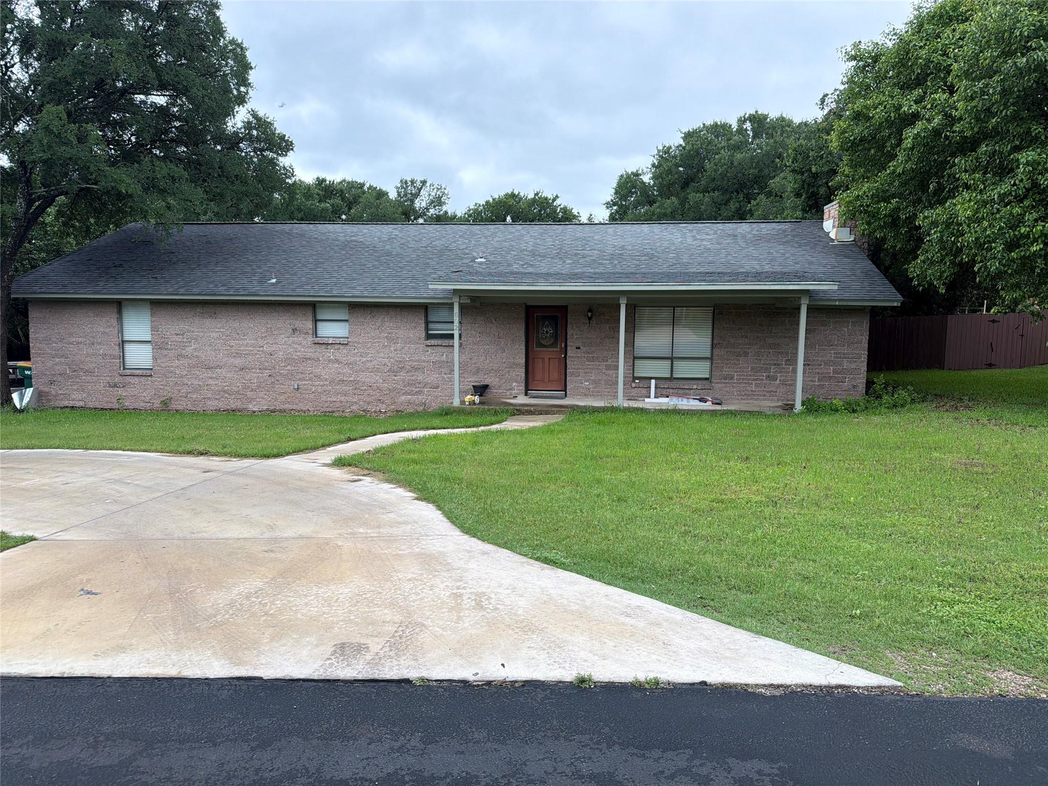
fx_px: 727
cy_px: 393
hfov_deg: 71.6
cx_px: 524
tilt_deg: -5.1
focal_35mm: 24
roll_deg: -0.4
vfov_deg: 56.8
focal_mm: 6.76
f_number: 1.78
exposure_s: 1/137
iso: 50
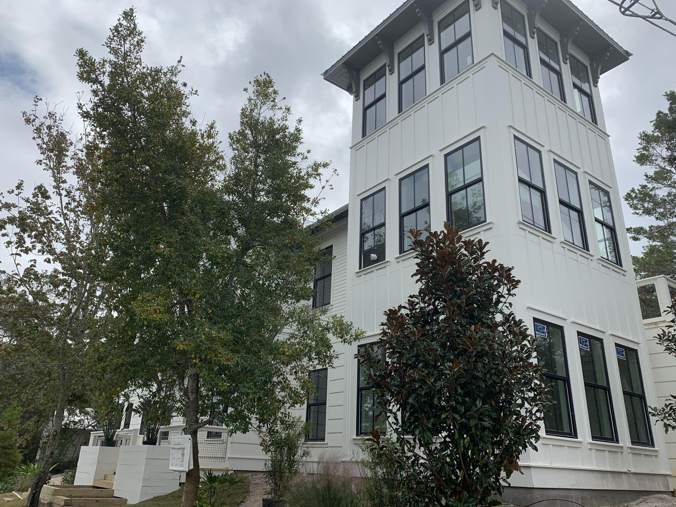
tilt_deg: +22.4
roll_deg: -2.2
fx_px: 527
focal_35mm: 27
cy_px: 250
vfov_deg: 51.4
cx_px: 333
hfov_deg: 65.3
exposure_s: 1/2994
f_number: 1.8
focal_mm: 4.25
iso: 25
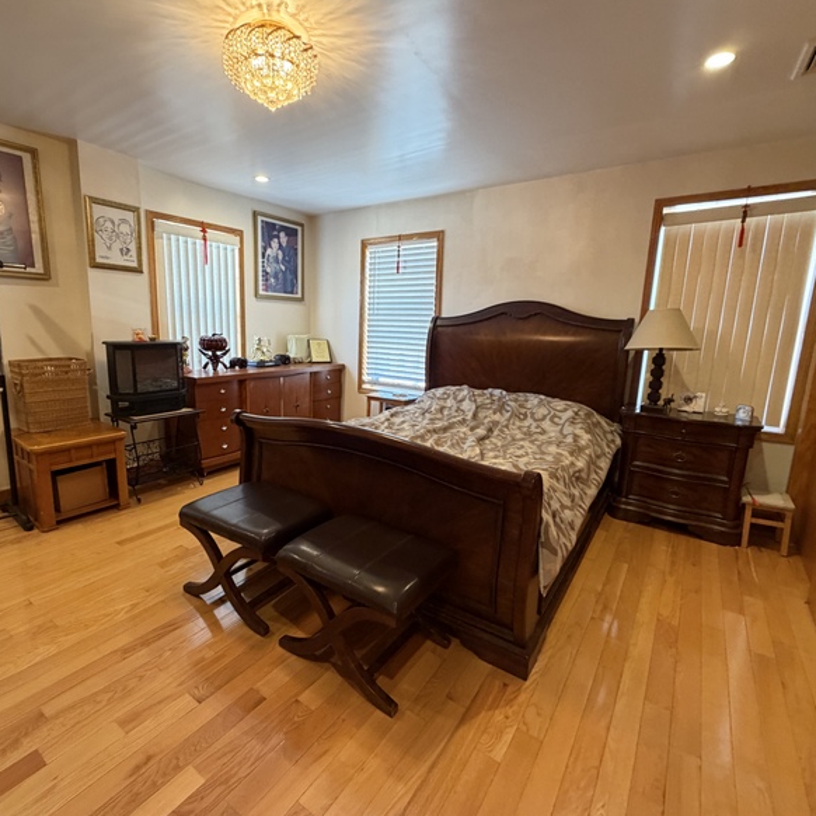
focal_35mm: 17
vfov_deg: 84.0
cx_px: 376
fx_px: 453
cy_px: 402
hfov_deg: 83.8
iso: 320
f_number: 2.2
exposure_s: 1/60
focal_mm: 2.22
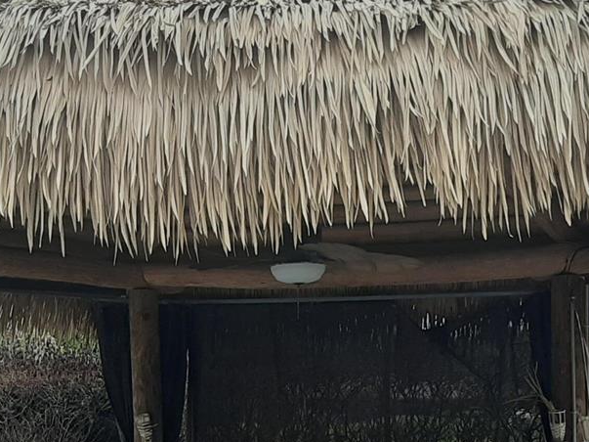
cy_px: 446
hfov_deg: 28.1
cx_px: 223
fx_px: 1174
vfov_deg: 20.6
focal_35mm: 69
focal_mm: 3.93
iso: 40
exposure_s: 1/1070
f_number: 1.7
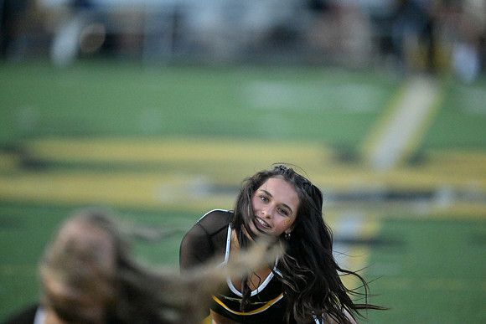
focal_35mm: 400
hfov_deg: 5.2
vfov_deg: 3.4
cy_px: 162
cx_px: 243
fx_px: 5401
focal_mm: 400
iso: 4000
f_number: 2.8
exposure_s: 1/32000
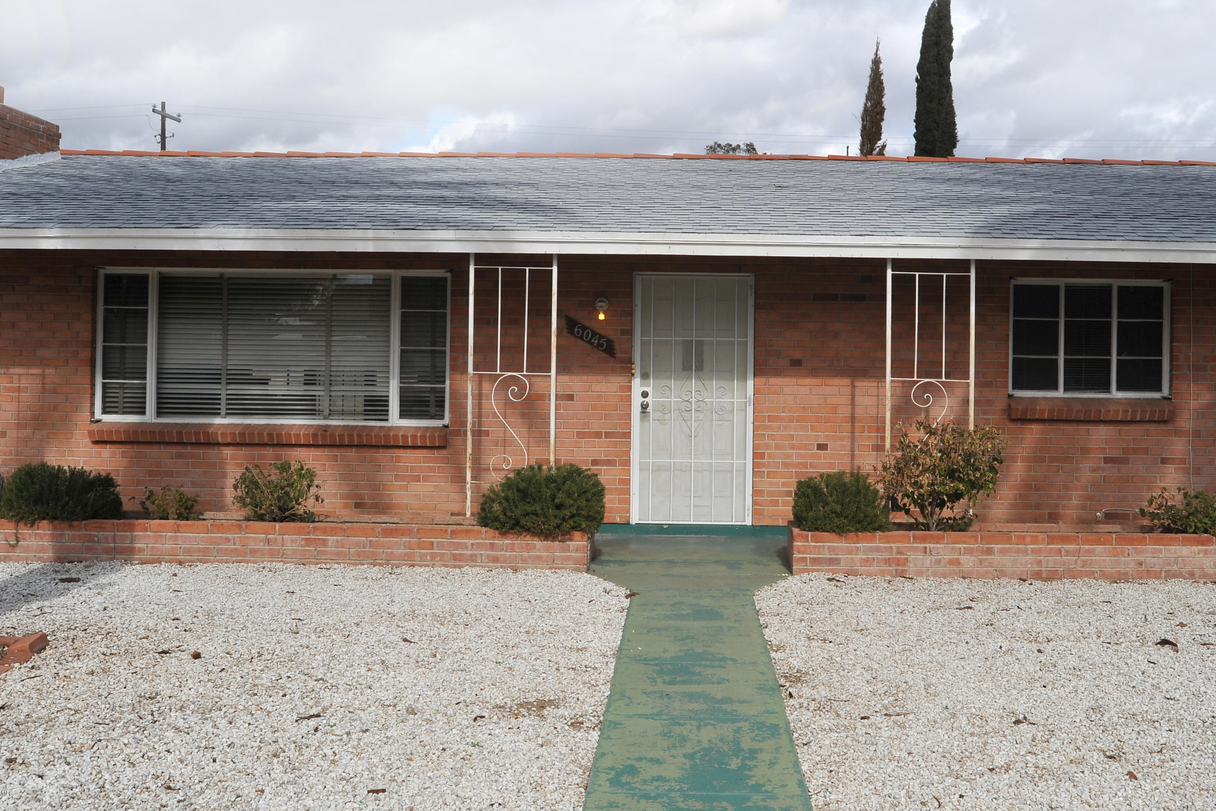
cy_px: 348
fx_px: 1385
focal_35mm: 41
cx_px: 681
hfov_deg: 47.3
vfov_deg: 32.6
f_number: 14
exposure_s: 1/320
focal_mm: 35
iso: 320
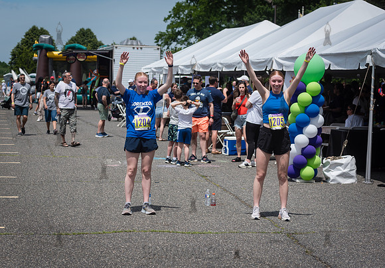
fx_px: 948
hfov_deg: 23.0
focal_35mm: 87
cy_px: 129
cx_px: 176
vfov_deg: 16.1
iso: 250
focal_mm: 80
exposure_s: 1/3200
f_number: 4.5
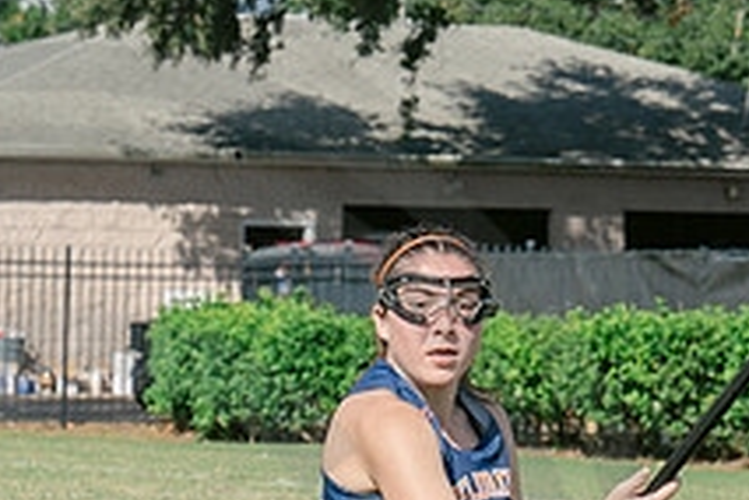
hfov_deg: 6.2
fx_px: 6928
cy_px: 426
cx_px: 514
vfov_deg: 4.1
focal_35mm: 333
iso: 250
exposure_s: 1/1000
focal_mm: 70
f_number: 5.6
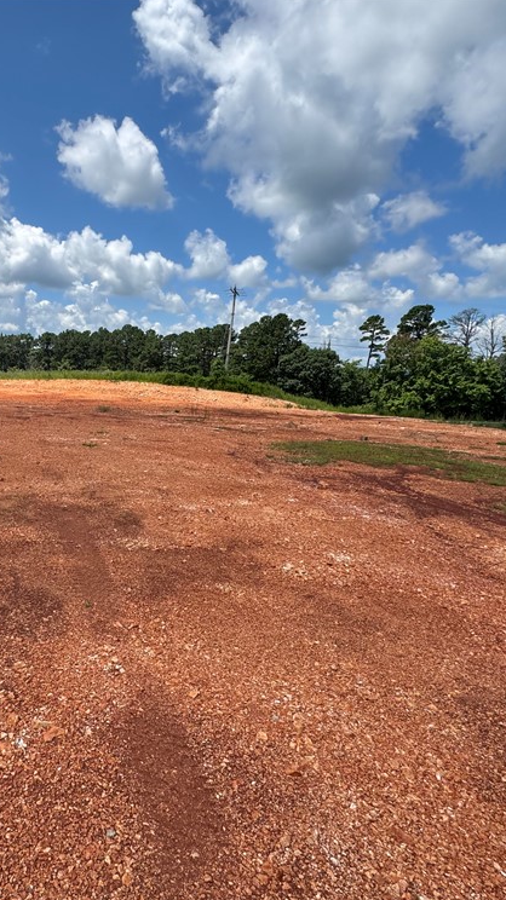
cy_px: 460
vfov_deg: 83.8
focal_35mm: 21
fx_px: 501
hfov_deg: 50.3
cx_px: 100
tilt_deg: -10.2
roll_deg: -2.2
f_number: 2.2
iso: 50
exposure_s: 1/1672
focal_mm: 2.22
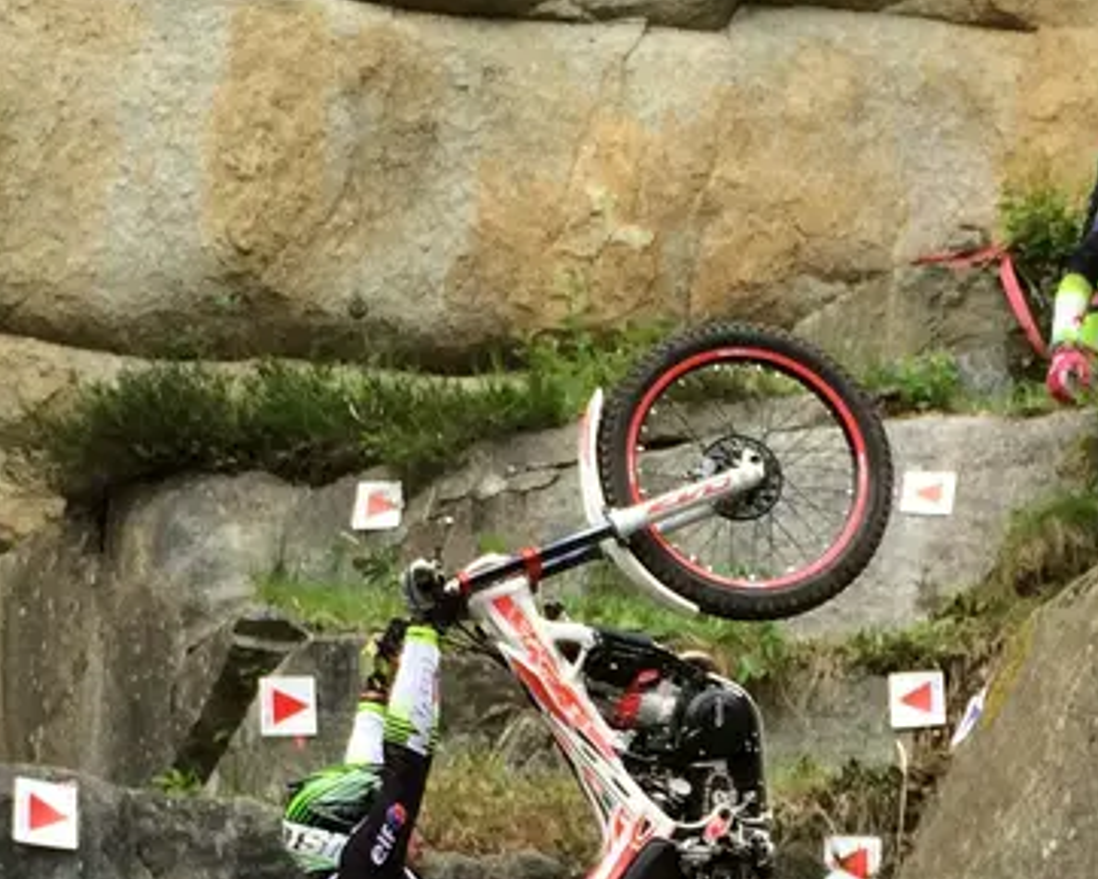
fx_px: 3056
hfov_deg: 20.2
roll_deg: -0.8
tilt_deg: +9.7
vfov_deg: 16.0
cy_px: 943
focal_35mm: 94
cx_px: 846
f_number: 2.2
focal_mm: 4.15
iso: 32
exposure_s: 1/252
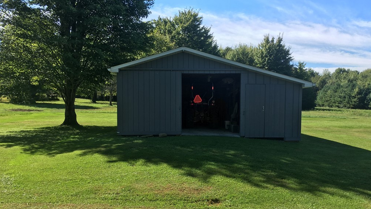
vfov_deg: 36.6
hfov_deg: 61.0
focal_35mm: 32
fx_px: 315
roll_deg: -1.0
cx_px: 184
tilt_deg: -1.7
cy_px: 120
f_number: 2.2
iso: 25
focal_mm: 4.15
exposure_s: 1/836
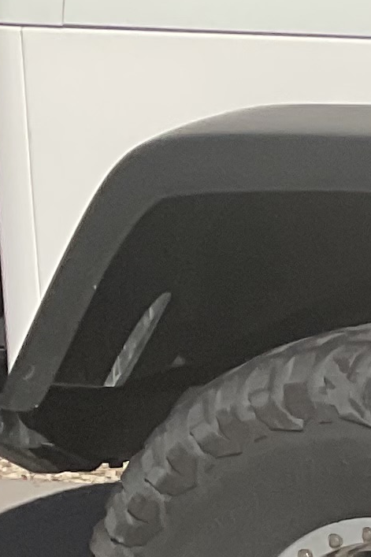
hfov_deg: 6.3
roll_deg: +4.8
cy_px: 387
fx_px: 2660
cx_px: 1566
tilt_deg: -6.1
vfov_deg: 11.9
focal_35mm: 172
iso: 16
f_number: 1.8
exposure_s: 1/3322
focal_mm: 3
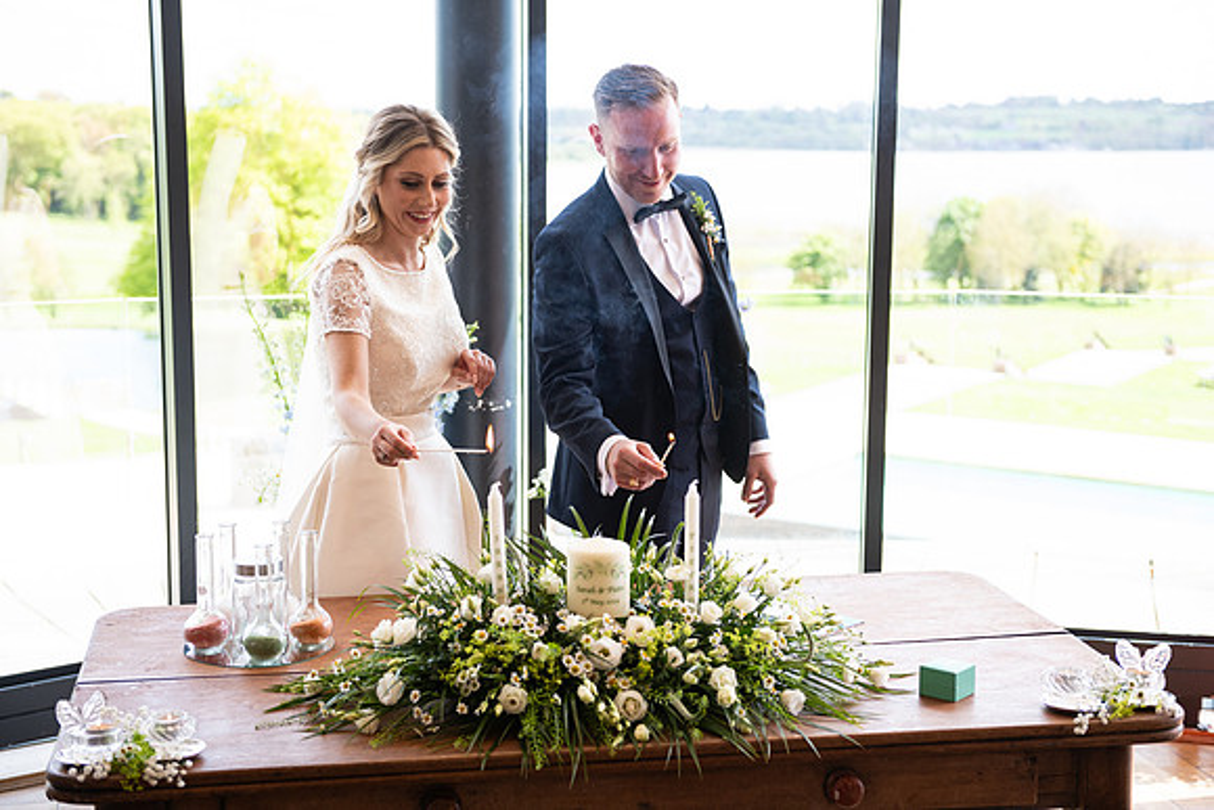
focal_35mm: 52
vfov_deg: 26.0
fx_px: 1754
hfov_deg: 38.2
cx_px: 607
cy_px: 405
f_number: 3.5
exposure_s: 1/160
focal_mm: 52
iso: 320
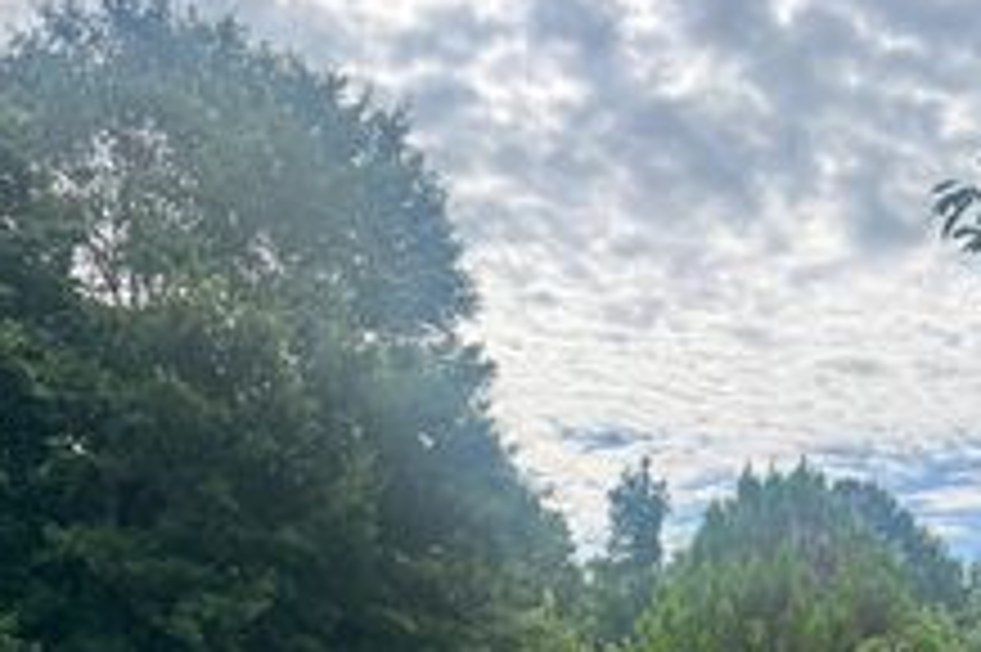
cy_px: 614
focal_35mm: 62
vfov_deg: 21.3
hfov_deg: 32.3
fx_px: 1688
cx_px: 608
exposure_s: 1/3356
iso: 50
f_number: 1.5
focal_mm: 5.7
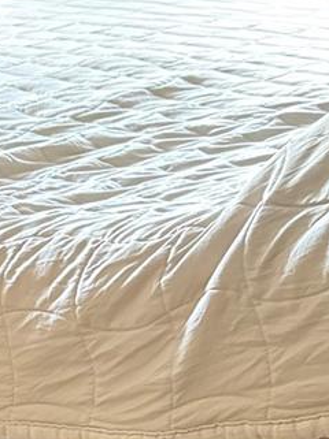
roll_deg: +3.7
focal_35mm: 115
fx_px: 1460
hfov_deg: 11.7
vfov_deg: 17.1
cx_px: -295
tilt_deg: -13.6
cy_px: 145
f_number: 1.78
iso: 1600
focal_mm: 6.76
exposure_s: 1/30
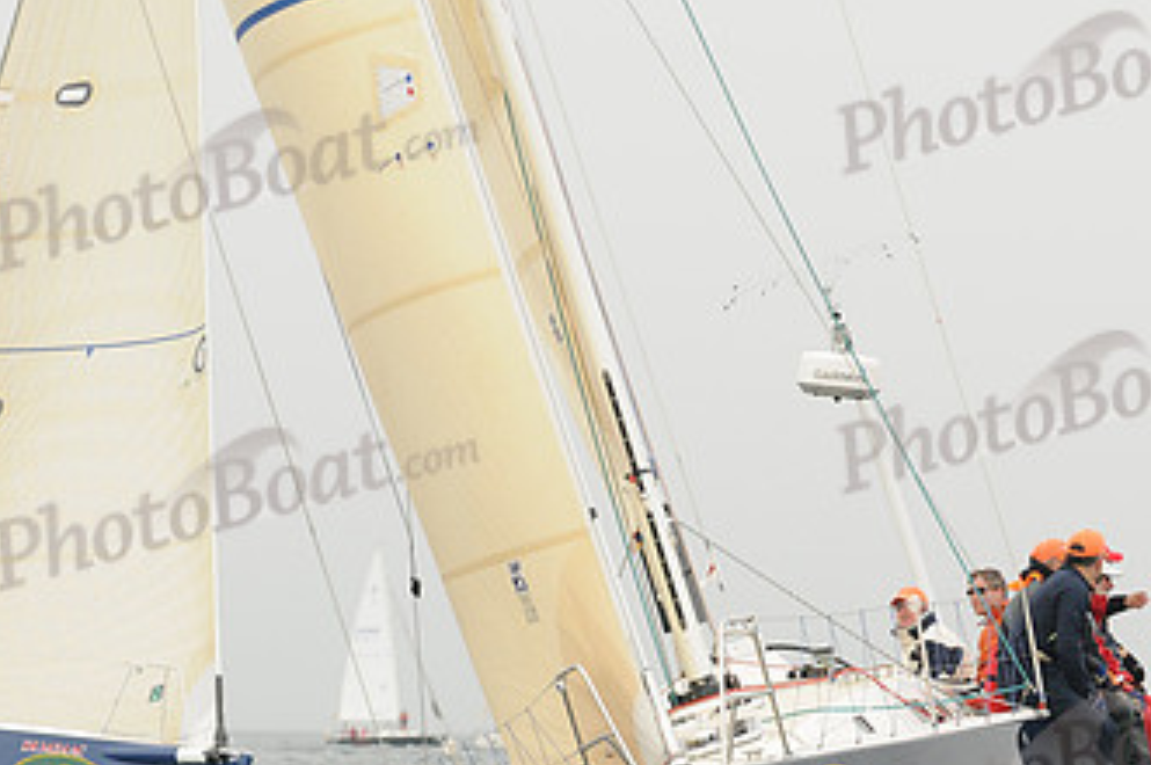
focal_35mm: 289
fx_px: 9231
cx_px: 657
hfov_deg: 7.1
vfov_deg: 4.7
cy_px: 631
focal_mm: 110
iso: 200
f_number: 5
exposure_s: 1/800
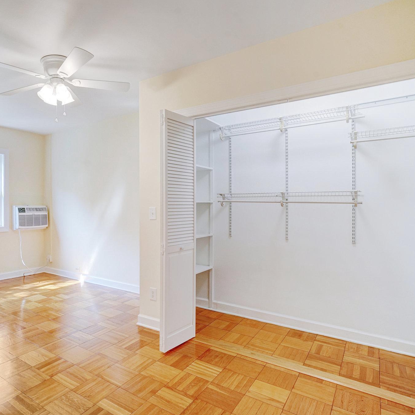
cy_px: 205
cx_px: 127
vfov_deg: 69.6
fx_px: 298
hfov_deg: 67.1
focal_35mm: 22
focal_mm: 17
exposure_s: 1/60
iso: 1250
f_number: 8
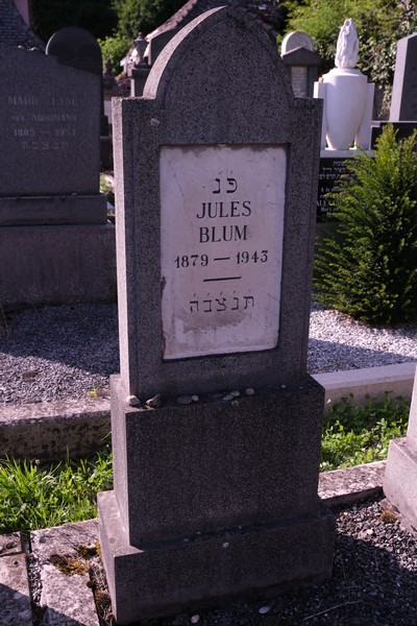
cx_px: 208
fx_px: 695
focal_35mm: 40
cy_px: 313
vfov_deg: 48.5
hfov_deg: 33.4
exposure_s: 1/250
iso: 160
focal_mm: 26.5
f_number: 5.6
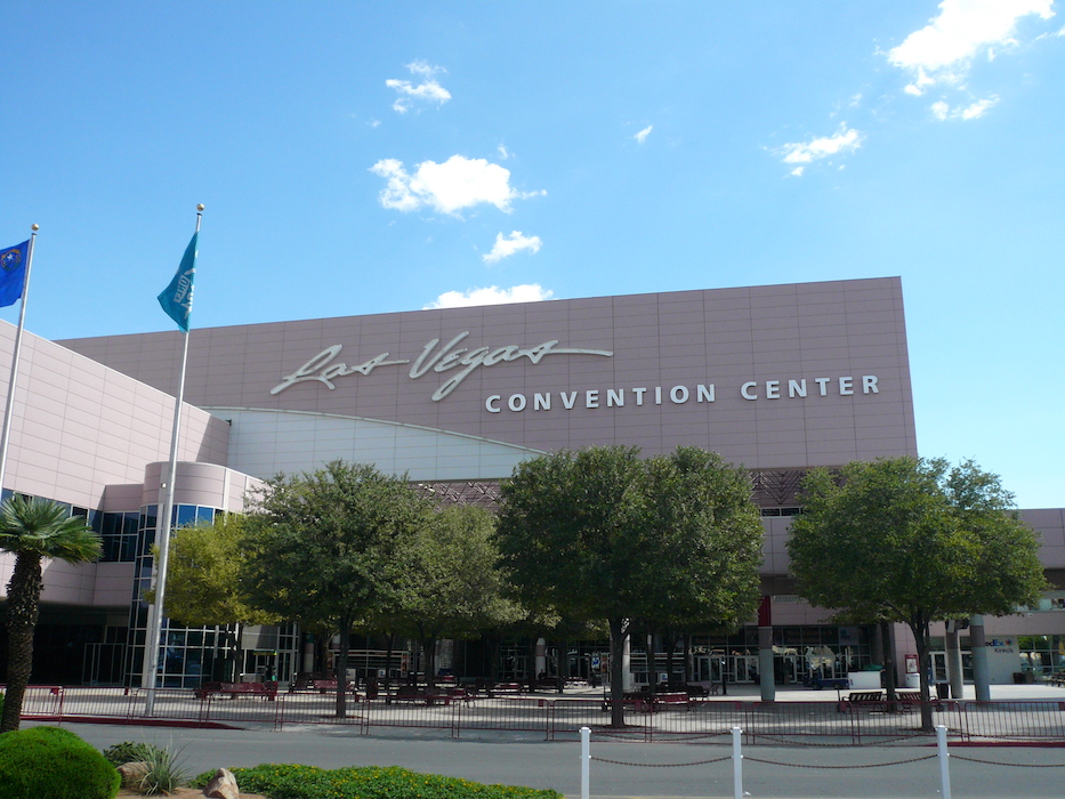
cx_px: 532
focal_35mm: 32
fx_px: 985
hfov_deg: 56.8
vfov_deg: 44.2
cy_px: 400
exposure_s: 1/125
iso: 100
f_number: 9
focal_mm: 5.2
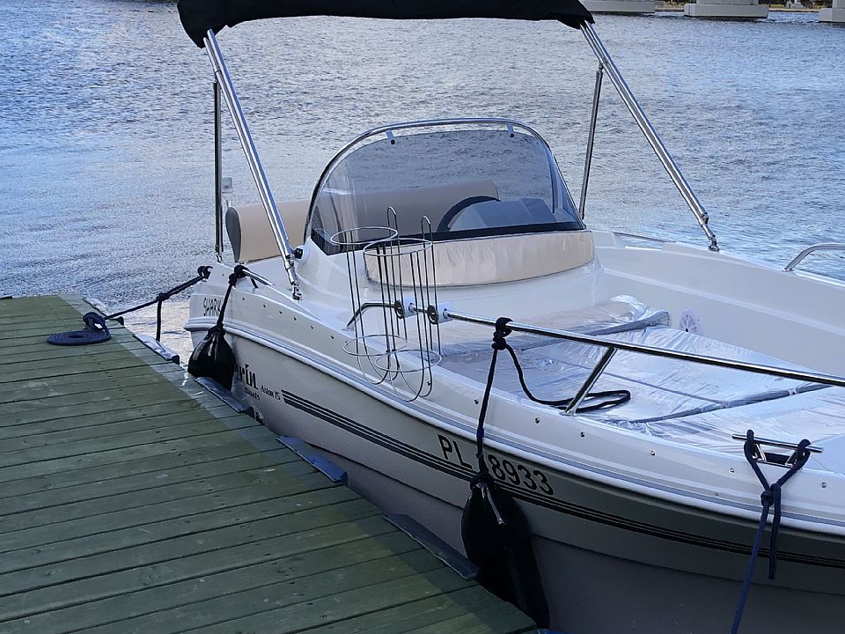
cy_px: 285
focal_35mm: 56
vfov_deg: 26.1
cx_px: 628
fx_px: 1367
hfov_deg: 33.7
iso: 20
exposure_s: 1/727
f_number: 1.8
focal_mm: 4
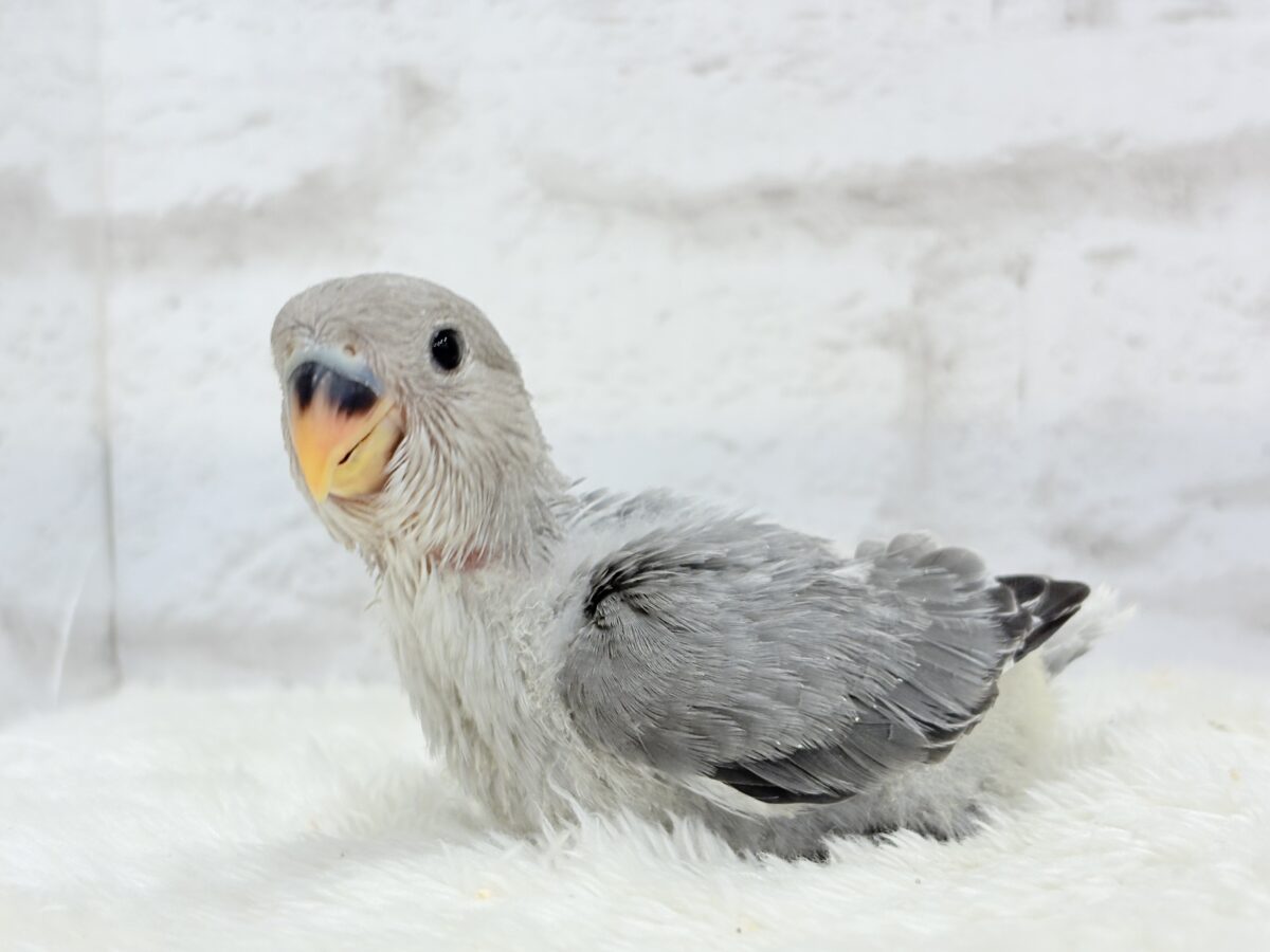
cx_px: 635
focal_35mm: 52
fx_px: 1908
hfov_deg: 36.8
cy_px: 476
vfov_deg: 28.0
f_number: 1.6
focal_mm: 5.96
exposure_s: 1/50
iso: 40
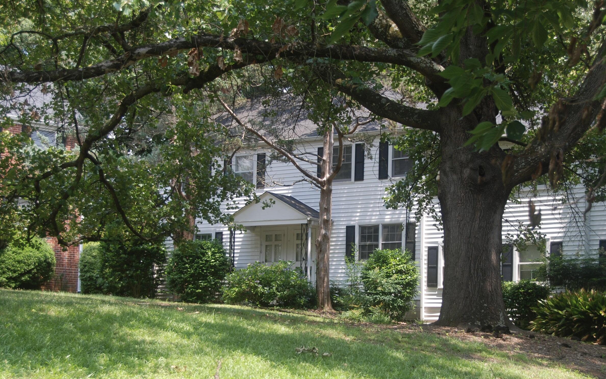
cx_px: 365
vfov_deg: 18.3
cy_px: 242
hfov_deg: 28.9
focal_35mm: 71
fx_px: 1173
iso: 110
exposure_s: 1/125
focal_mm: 38
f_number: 5.6
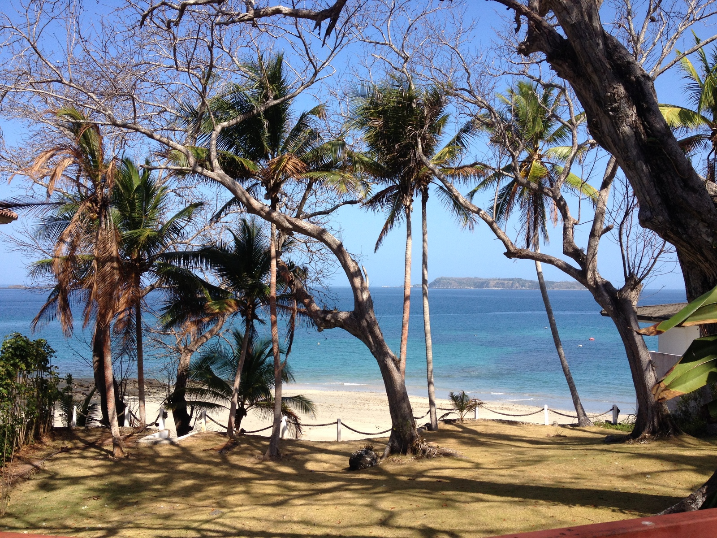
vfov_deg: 40.7
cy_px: 269
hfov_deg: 52.6
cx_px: 358
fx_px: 725
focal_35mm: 35
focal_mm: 4.28
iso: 50
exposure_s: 1/1200
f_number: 2.4
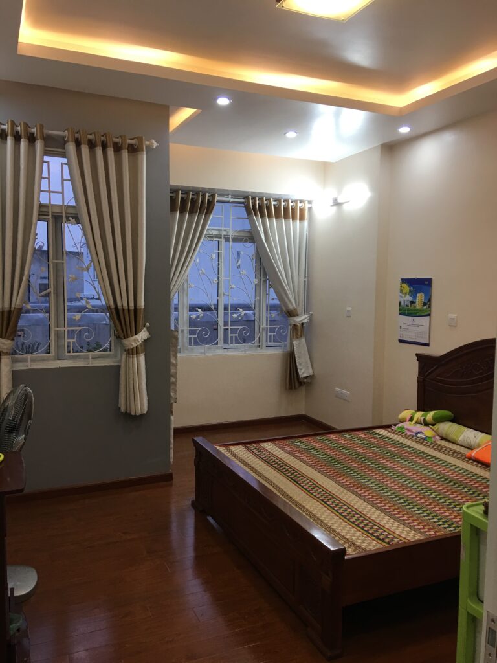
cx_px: 248
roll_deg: -0.7
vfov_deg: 61.7
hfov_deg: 48.2
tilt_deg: -3.9
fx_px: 555
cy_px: 332
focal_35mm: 29
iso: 40
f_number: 2.2
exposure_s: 1/33
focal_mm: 4.15
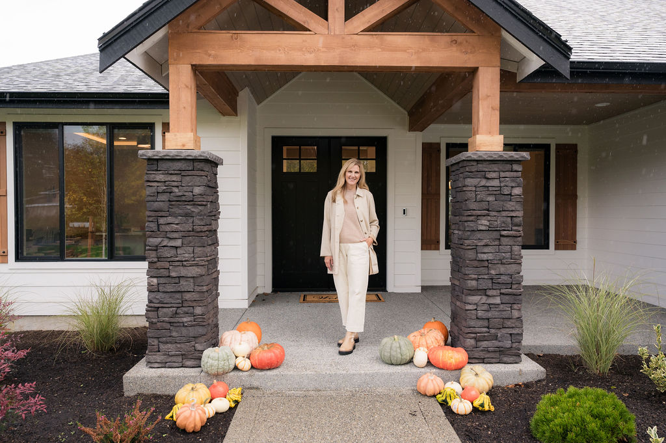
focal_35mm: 25
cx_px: 333
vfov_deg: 51.5
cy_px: 222
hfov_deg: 71.9
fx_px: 459
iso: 800
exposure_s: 1/400
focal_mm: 24
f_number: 4
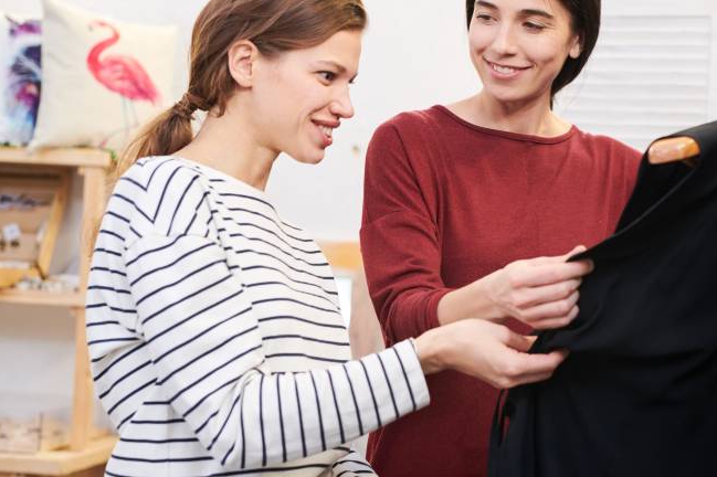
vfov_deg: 17.7
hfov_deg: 26.3
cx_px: 443
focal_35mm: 77
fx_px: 1533
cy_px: 191
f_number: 3.5
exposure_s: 1/125
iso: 800
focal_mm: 50
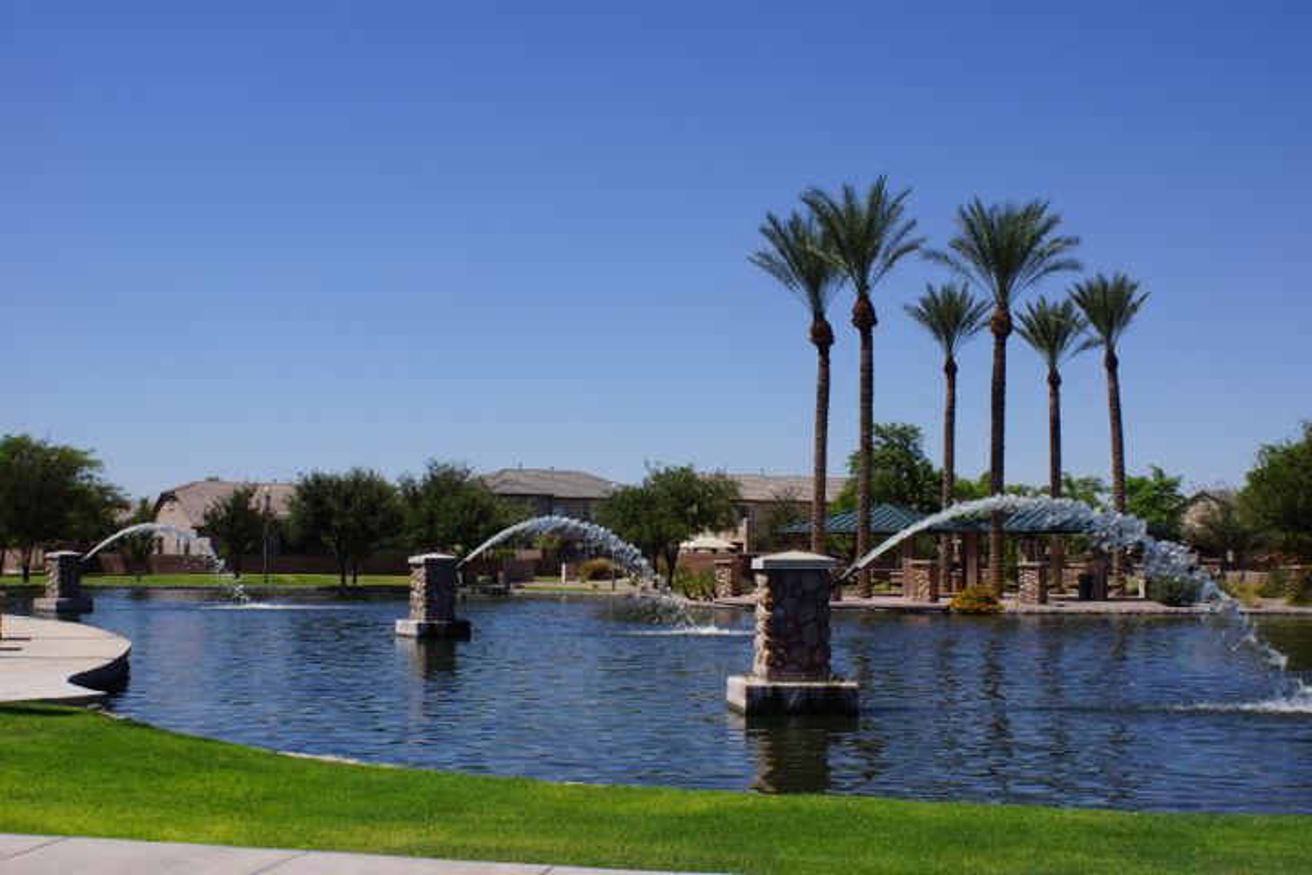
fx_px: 1640
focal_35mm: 45
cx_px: 656
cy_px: 438
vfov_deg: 29.9
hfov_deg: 43.6
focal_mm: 30
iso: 100
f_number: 13
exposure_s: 1/200
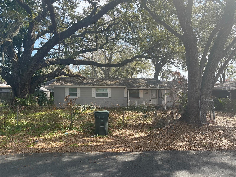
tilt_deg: +2.8
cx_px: 118
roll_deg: -0.4
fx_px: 170
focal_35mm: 25
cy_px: 88
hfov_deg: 69.4
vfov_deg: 54.9
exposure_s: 1/874
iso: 32
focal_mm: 5.1
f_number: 1.6
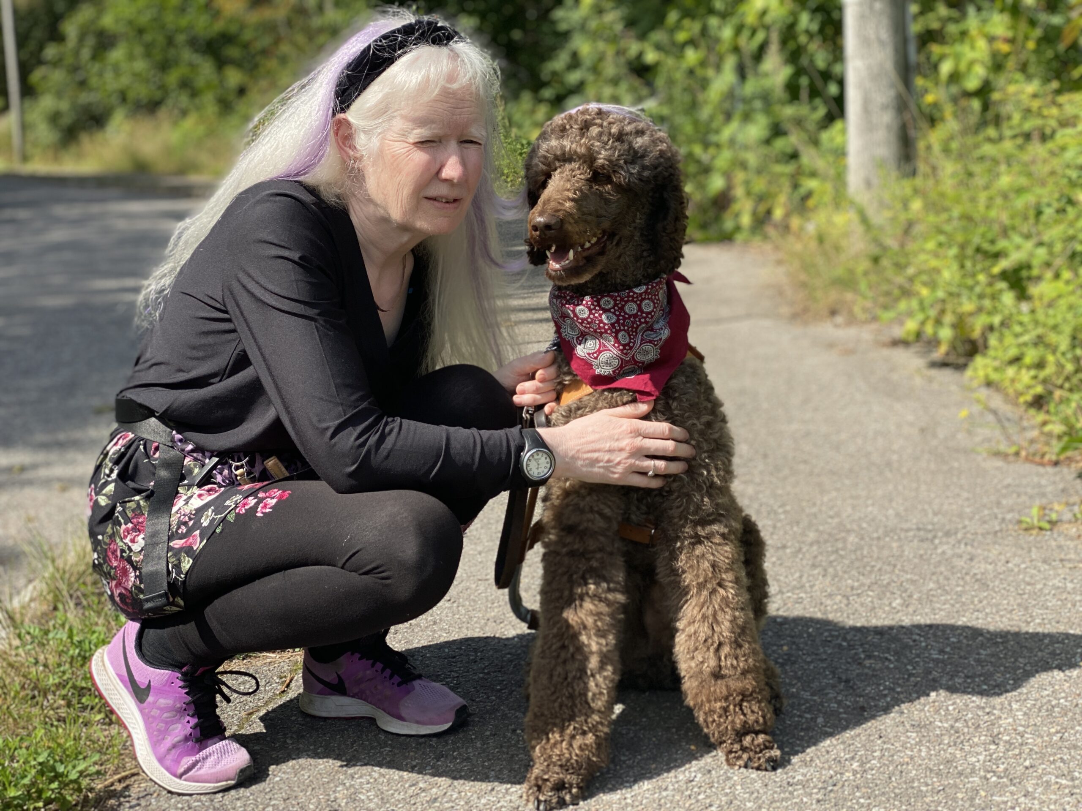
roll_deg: +1.8
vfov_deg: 28.0
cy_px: 406
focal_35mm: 52
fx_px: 1625
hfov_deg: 36.8
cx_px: 541
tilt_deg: -6.9
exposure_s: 1/1453
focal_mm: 6
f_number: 2
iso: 20
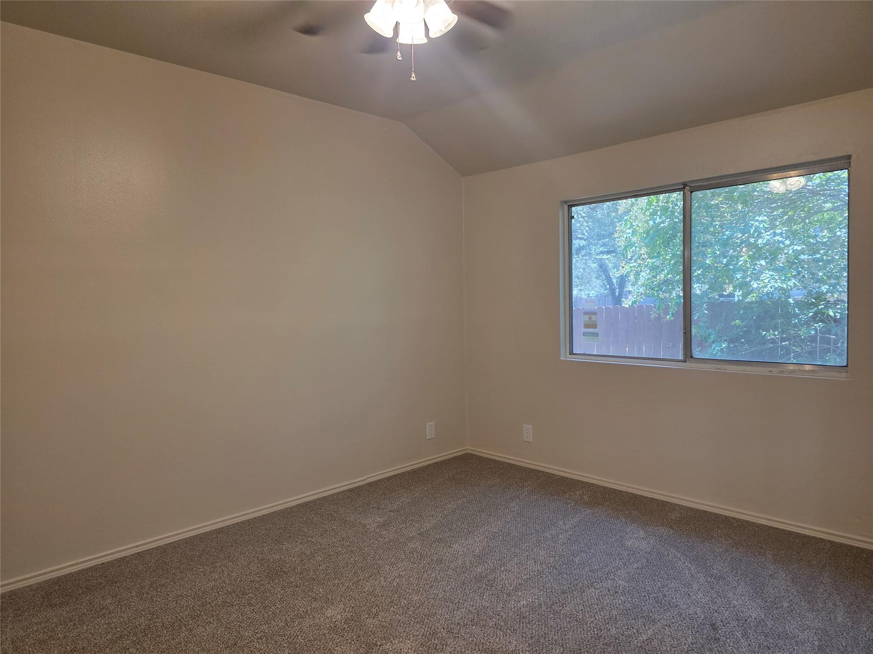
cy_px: 327
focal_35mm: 23
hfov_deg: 73.9
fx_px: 580
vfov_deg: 58.9
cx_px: 436
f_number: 1.7
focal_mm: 6.3
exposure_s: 1/120
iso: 200
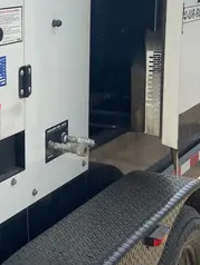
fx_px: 615
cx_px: -25
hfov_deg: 17.8
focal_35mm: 80
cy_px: 102
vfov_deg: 24.3
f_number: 1.8
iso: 32
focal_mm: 4.25
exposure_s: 1/3401
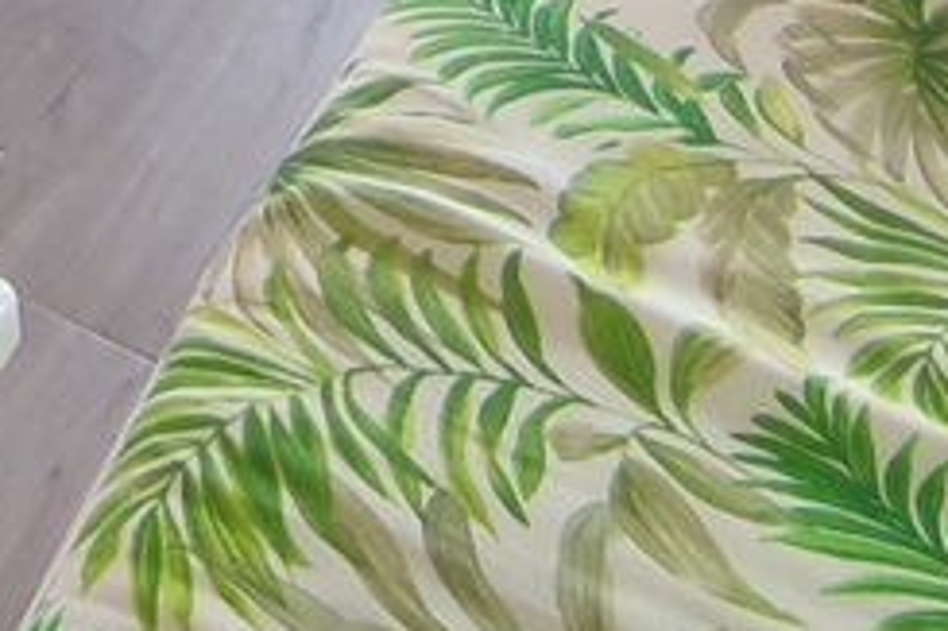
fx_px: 2289
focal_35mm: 87
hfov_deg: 21.2
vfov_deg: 11.8
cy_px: -1026
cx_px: -279
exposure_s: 1/50
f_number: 2.2
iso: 98
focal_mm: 1.65
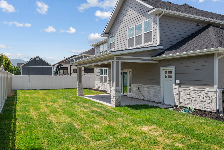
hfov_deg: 65.5
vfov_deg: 46.4
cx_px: 112
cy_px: 75
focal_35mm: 28
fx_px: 174
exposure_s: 1/1250
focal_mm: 28
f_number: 8
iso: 1600
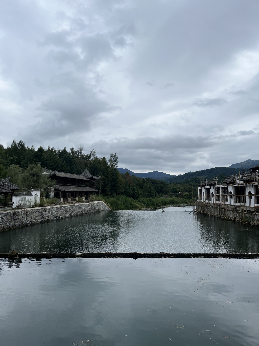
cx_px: 130
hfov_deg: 53.1
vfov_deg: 67.3
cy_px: 173
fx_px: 259
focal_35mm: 26
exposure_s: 1/4651
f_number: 1.6
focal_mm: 5.1
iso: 50
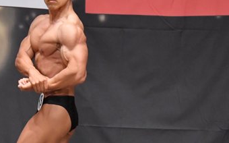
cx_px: 47
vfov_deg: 2.5
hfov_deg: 4.0
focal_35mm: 523
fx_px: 3262
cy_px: 104
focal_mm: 150
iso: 6400
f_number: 5.6
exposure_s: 1/400
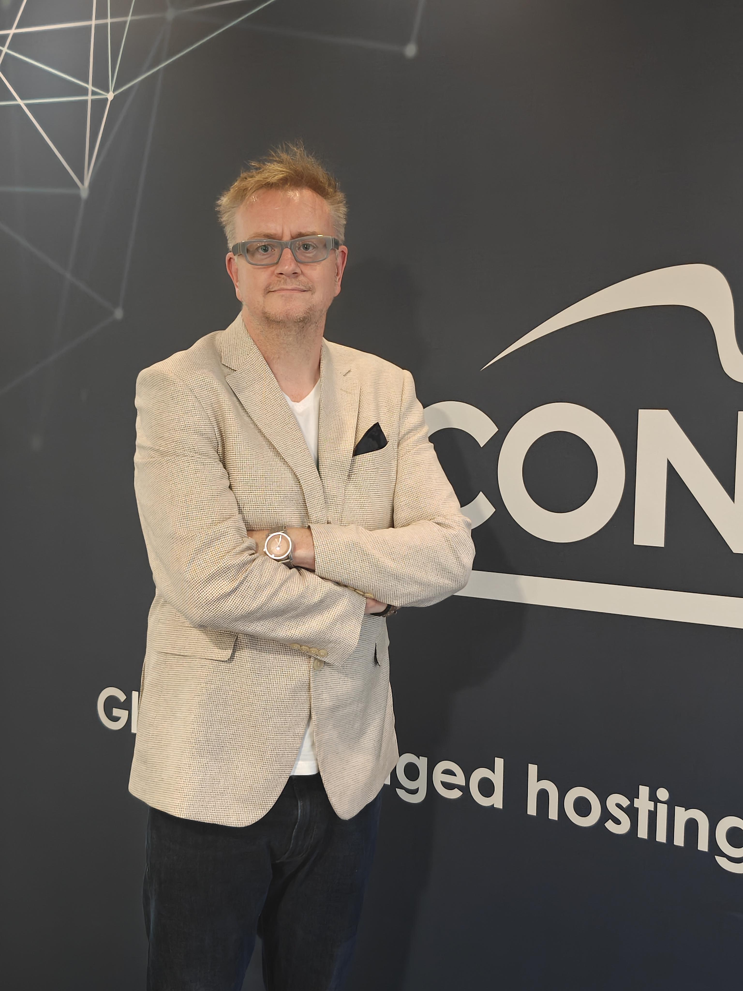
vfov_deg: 38.2
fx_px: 1431
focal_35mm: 50
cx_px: 372
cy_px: 496
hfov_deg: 29.1
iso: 850
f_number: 1.68
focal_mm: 6.57
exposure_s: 1/33.3
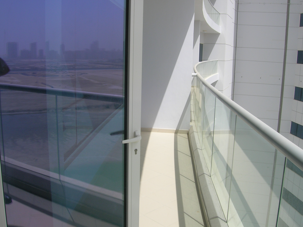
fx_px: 297
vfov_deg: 41.7
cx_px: 152
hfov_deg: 54.0
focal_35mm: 34
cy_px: 114
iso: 50
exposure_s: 1/463
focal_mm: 5.7
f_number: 4.9
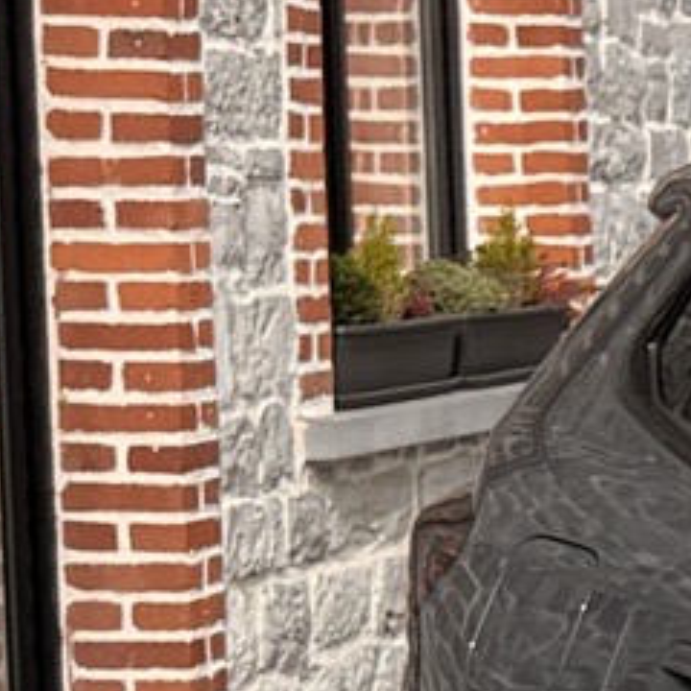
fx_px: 5104
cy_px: 705
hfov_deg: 6.5
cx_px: 2539
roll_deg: -0.9
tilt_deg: -5.6
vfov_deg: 7.7
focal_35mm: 226
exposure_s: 1/4167
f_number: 1.78
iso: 80
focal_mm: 6.76
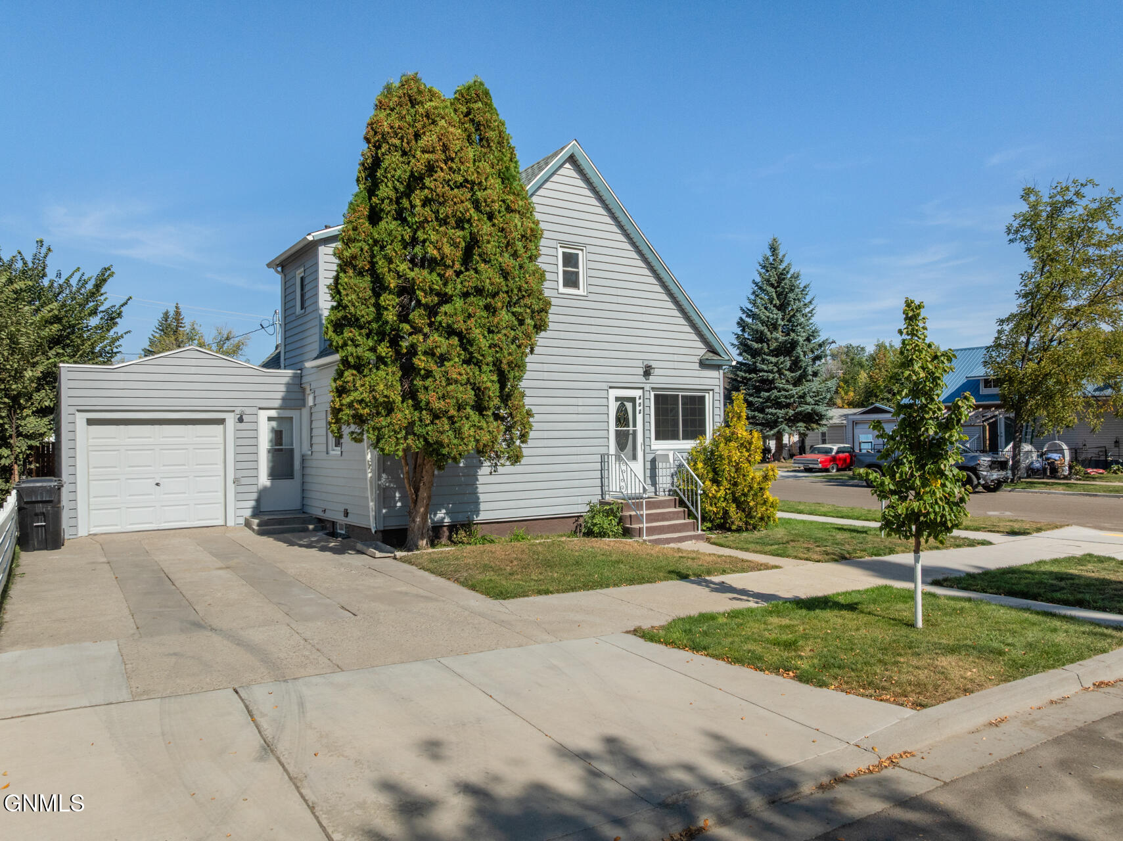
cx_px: 562
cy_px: 420
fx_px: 778
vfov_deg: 56.8
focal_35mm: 24
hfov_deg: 71.6
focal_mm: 12.29
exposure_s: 1/400
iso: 200
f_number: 6.3
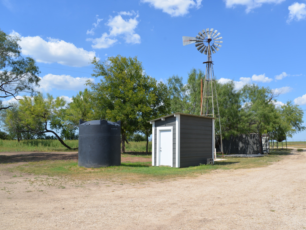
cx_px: 176
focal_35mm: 31
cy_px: 114
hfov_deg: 58.1
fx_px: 274
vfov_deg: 45.4
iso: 100
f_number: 8
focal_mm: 28
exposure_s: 1/250
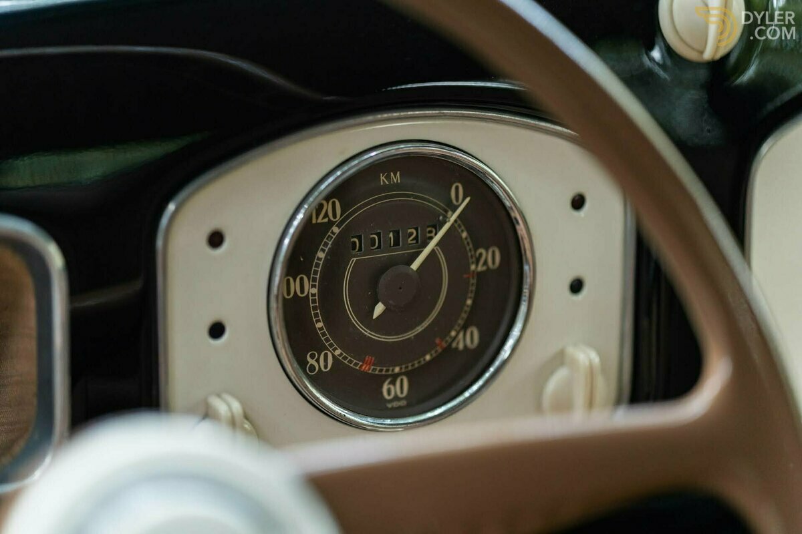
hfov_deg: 23.9
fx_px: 1893
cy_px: 267
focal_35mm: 85
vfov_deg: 16.1
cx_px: 401
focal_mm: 85
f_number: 2
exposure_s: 1/50
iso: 800
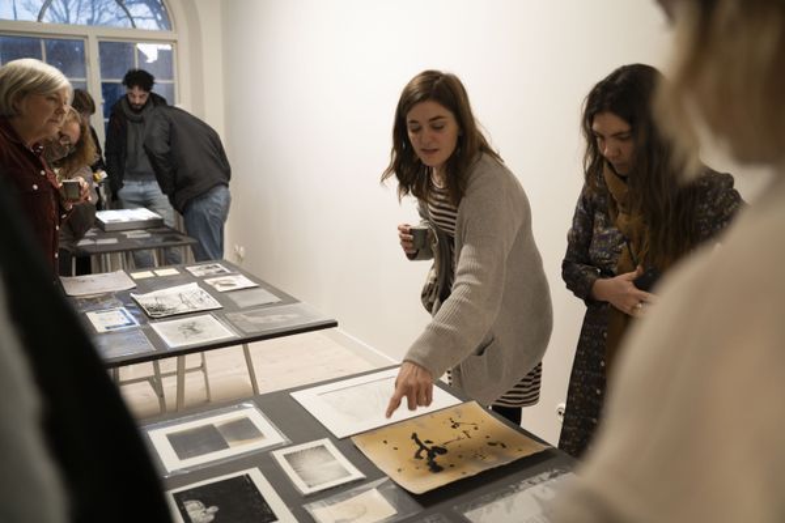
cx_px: 392
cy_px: 262
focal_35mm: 28
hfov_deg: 65.5
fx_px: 611
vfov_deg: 46.4
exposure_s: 1/100
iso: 640
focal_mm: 28
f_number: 2.8
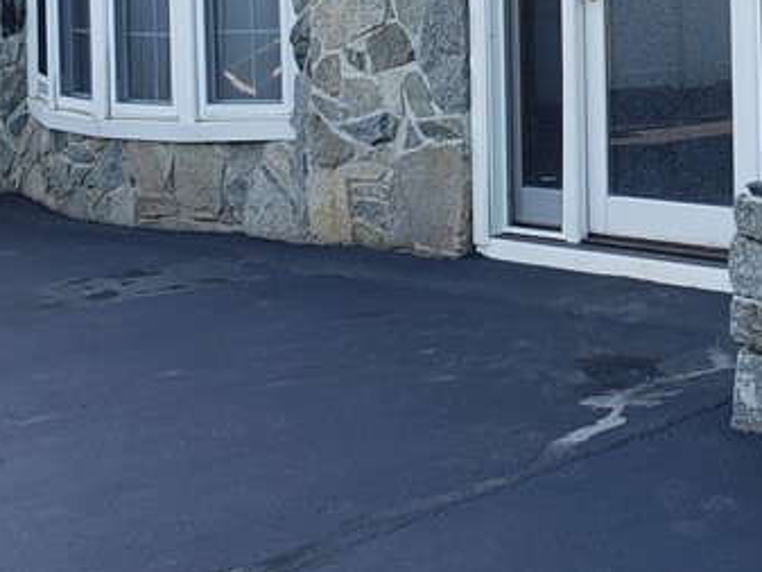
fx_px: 1740
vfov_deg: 17.6
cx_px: 954
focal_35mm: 79
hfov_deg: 22.4
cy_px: -156
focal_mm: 4.3
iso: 50
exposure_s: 1/191
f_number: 2.4
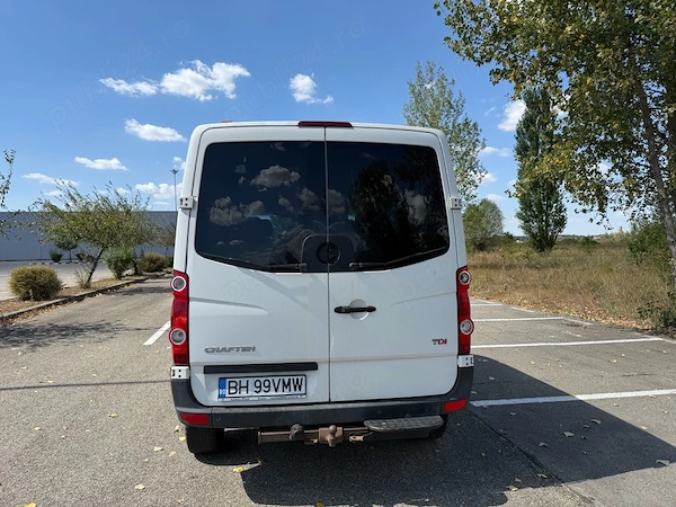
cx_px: 338
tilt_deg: +0.2
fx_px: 469
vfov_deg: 56.8
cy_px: 254
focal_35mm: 24
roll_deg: +1.1
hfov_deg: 71.6
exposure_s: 1/3953
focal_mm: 6.76
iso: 80
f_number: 1.78
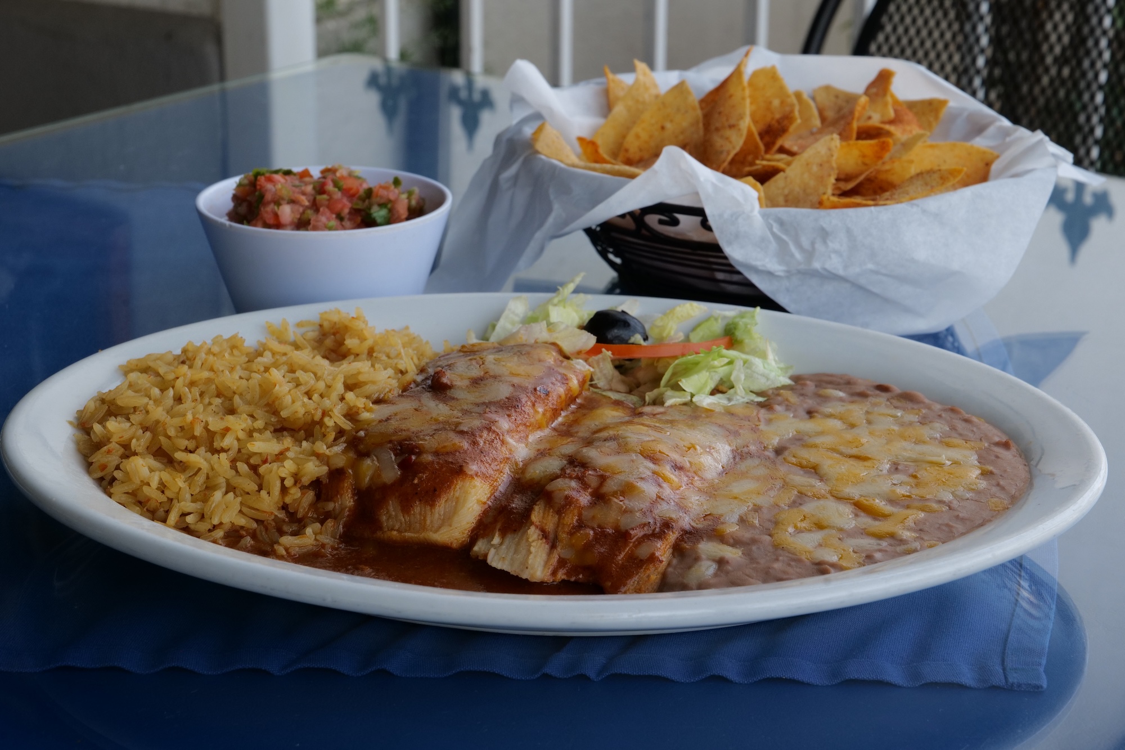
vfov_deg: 19.5
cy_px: 375
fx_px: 2187
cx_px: 562
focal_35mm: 70
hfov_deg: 28.8
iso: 1600
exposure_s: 1/125
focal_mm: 70
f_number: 18
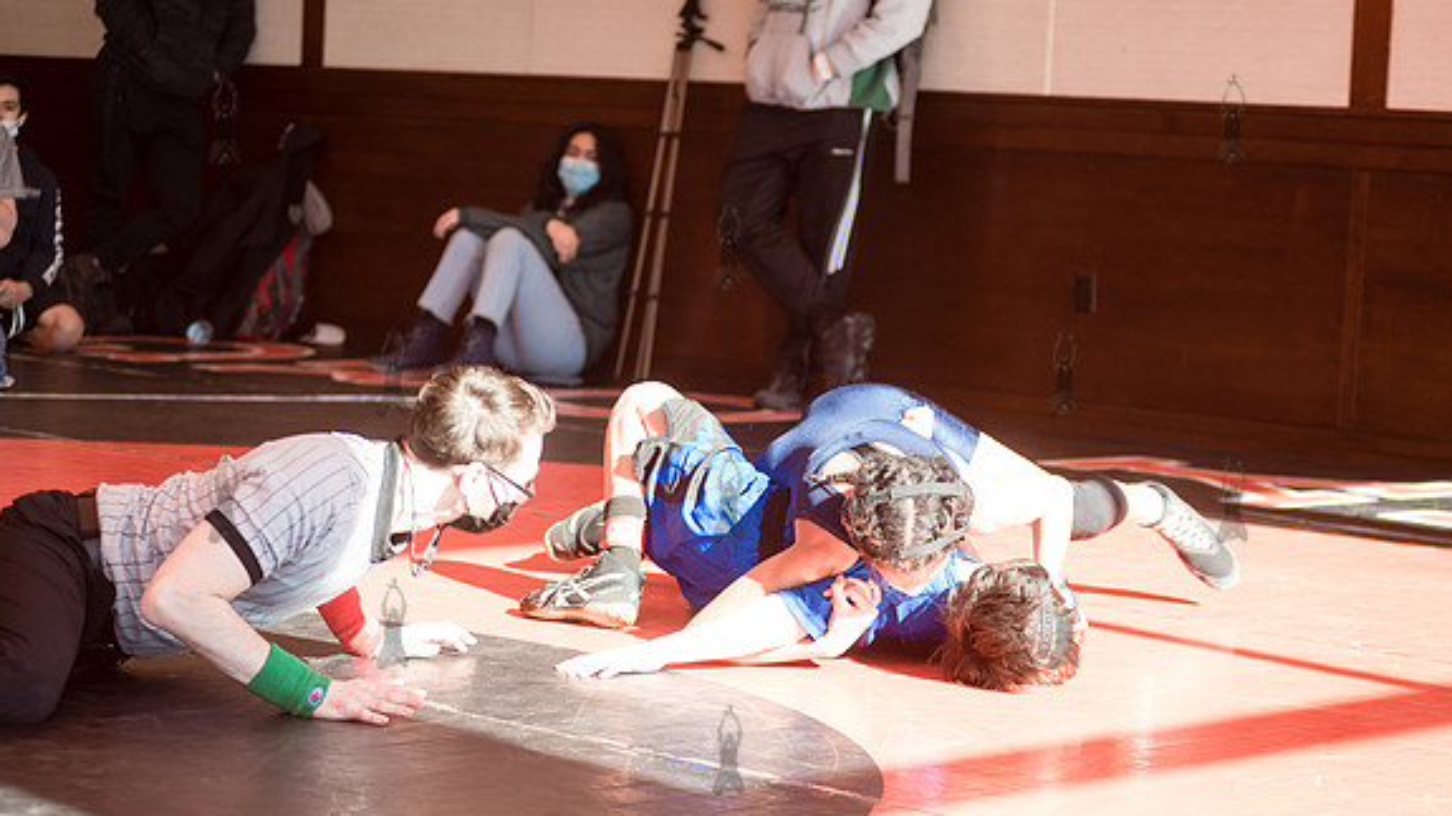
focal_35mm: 95
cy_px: 542
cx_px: 818
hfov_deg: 22.4
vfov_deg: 12.7
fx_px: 3656
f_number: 3.5
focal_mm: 80
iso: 400
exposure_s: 1/400
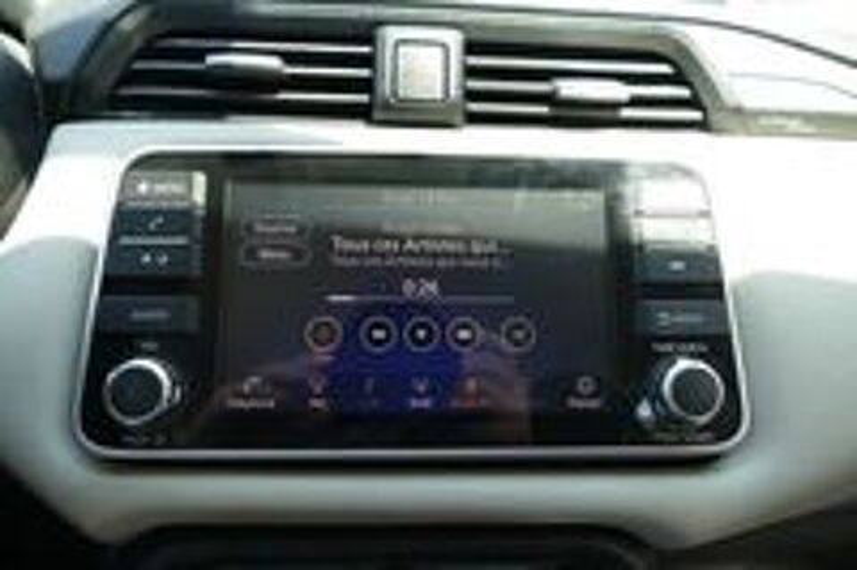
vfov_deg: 51.2
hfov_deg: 71.6
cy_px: 285
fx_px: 595
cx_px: 428
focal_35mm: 25
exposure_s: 1/100
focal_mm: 9.17
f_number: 2.8
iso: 125
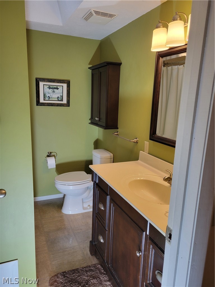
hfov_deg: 53.1
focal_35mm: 26
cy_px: 144
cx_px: 108
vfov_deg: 67.3
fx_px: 215
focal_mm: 5.4
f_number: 1.8
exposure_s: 1/120
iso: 100
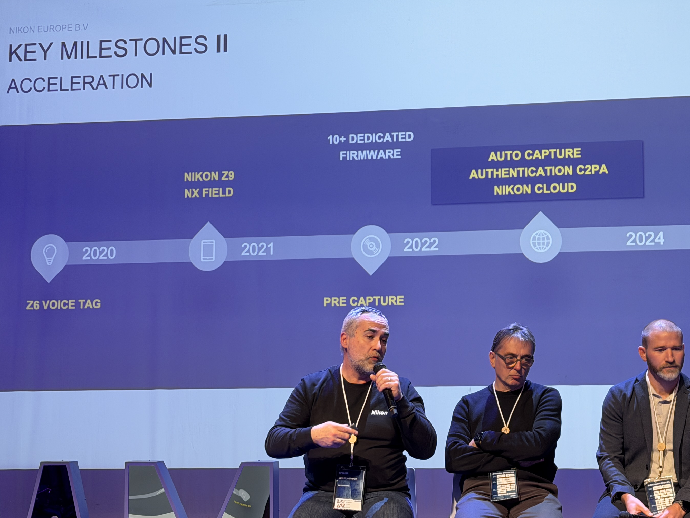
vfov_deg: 20.4
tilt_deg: +3.5
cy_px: 334
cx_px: 418
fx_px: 1435
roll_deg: +0.2
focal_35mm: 72
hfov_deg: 27.0
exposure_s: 1/50
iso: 125
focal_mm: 6.76
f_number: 1.78
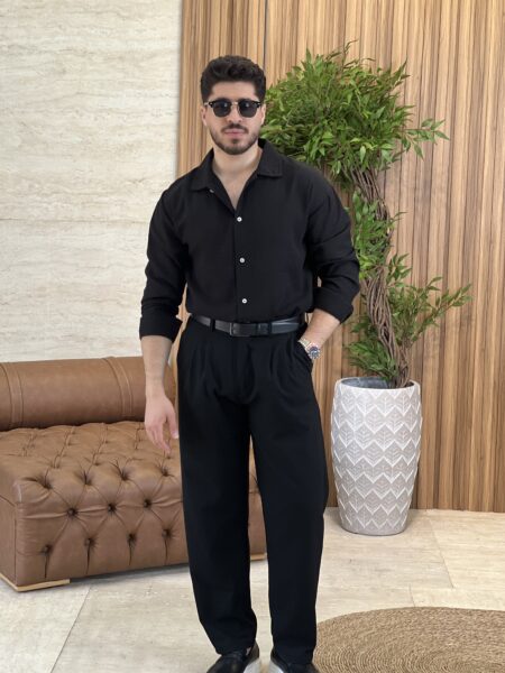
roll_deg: -0.8
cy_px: 336
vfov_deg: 25.3
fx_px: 1498
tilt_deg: -6.8
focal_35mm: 77
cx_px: 252
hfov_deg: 19.1
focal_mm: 9
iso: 80
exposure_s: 1/99
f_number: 2.8
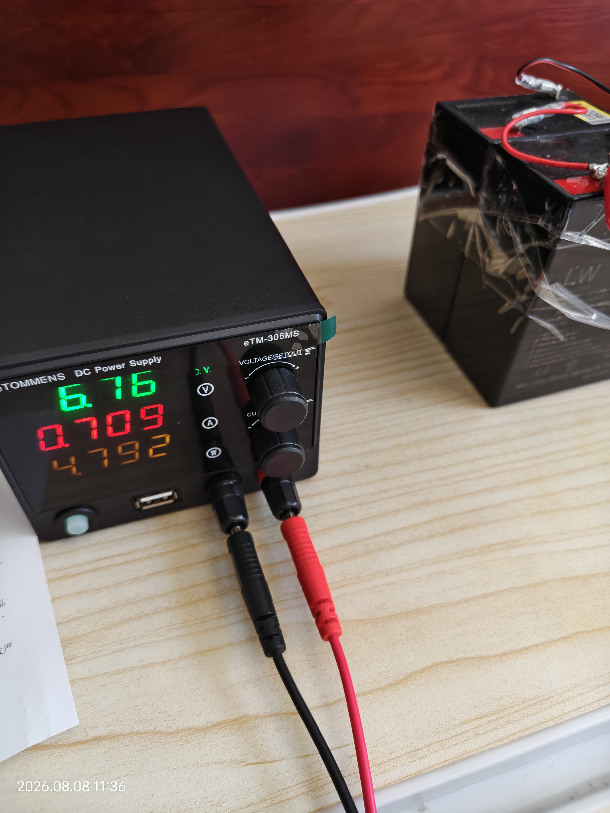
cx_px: 305
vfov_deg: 73.9
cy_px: 406
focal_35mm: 23
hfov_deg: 58.9
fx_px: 540
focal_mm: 5.56
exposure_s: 1/100
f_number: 1.88
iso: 261
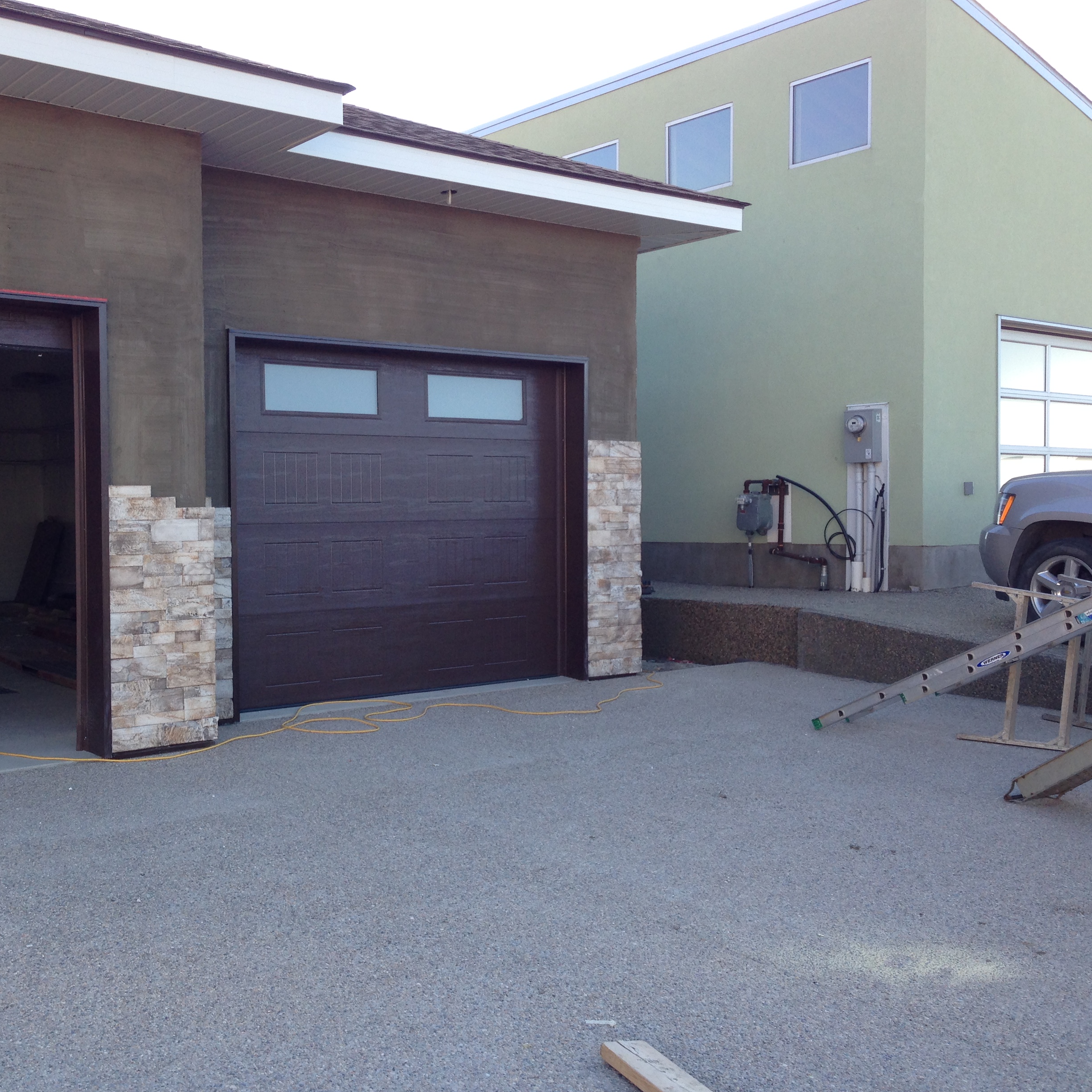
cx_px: 428
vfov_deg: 42.8
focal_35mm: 39
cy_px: 547
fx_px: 1392
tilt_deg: -2.0
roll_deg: +0.4
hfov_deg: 42.6
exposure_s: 1/219
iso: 50
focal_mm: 4.12
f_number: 2.4
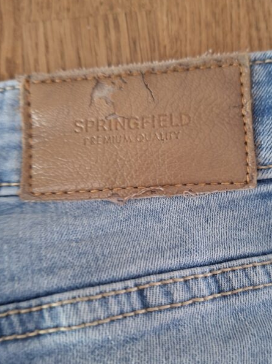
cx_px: 157
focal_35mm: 31
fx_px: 325
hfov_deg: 45.3
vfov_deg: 58.3
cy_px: 198
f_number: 1.8
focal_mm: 5.54
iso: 400
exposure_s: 1/24
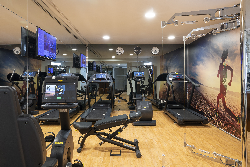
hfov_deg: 73.8
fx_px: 167
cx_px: 125
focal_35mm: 24
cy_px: 84
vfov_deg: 53.1
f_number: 16
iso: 100
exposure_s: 13
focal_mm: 24
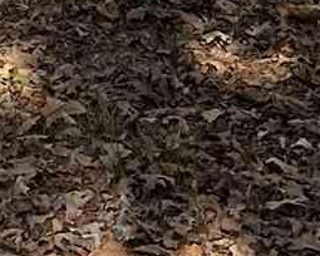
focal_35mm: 212
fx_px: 2008
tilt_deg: +3.7
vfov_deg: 6.6
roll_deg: -2.2
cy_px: -538
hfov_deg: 8.9
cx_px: -144
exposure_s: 1/756
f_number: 1.78
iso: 80
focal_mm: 6.86
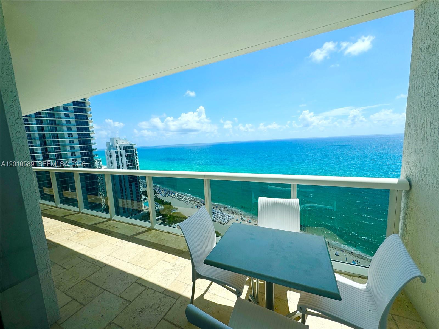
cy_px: 164
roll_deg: +2.6
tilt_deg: -8.4
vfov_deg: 85.7
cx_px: 220
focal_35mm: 14
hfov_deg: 102.1
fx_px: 178
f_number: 2.2
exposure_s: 1/1178
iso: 50
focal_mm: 2.22
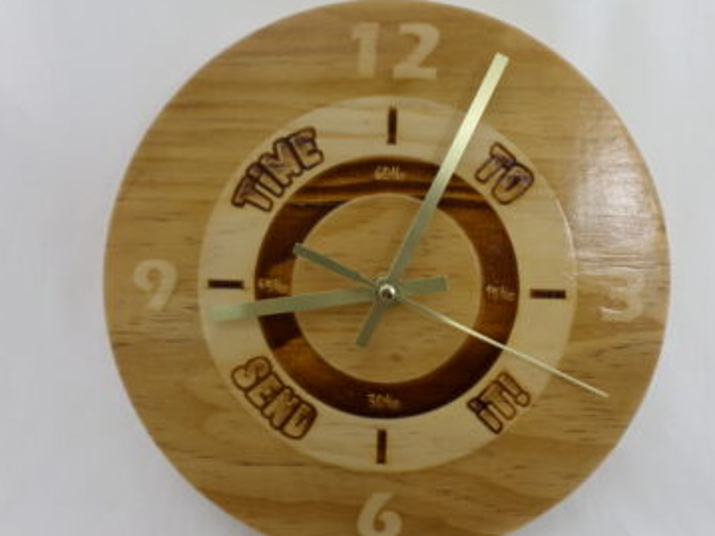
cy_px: 267
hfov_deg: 61.7
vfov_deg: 48.2
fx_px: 599
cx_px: 357
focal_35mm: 29
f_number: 2.5
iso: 80
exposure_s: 1/45
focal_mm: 4.5
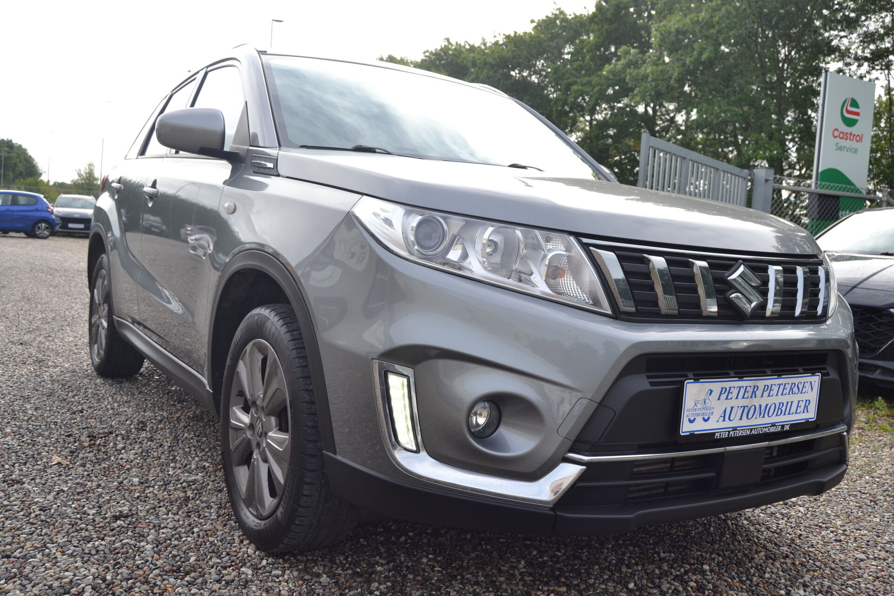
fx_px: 819
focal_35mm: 33
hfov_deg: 57.2
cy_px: 298
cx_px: 447
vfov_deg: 40.0
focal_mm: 22
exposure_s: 1/200
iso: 100
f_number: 7.1
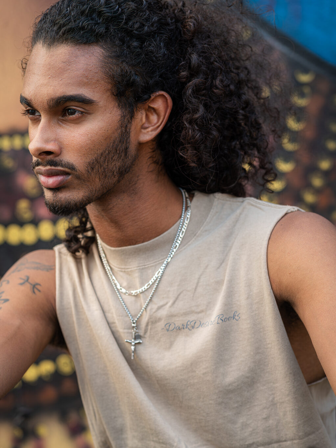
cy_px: 249
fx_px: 1242
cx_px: 168
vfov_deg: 20.4
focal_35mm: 96
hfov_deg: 15.4
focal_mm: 85
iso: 400
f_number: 4
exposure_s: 1/160
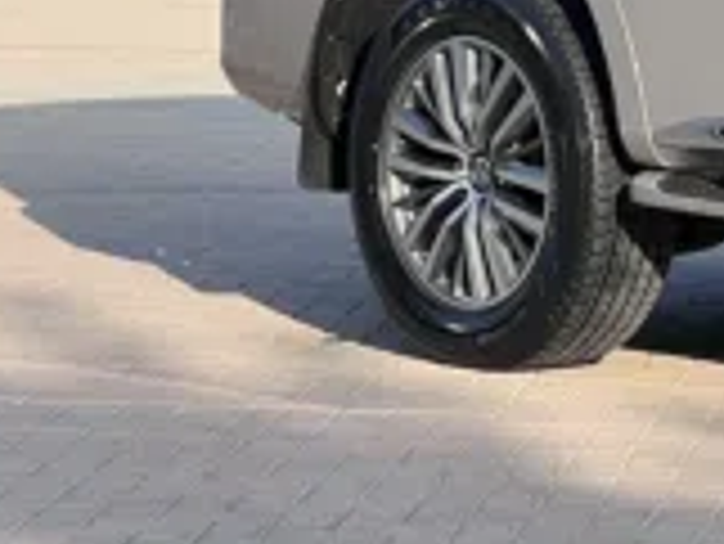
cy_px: -153
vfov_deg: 4.8
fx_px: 6405
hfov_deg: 6.3
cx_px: 1300
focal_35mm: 306
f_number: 2.8
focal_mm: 9
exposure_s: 1/130
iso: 32
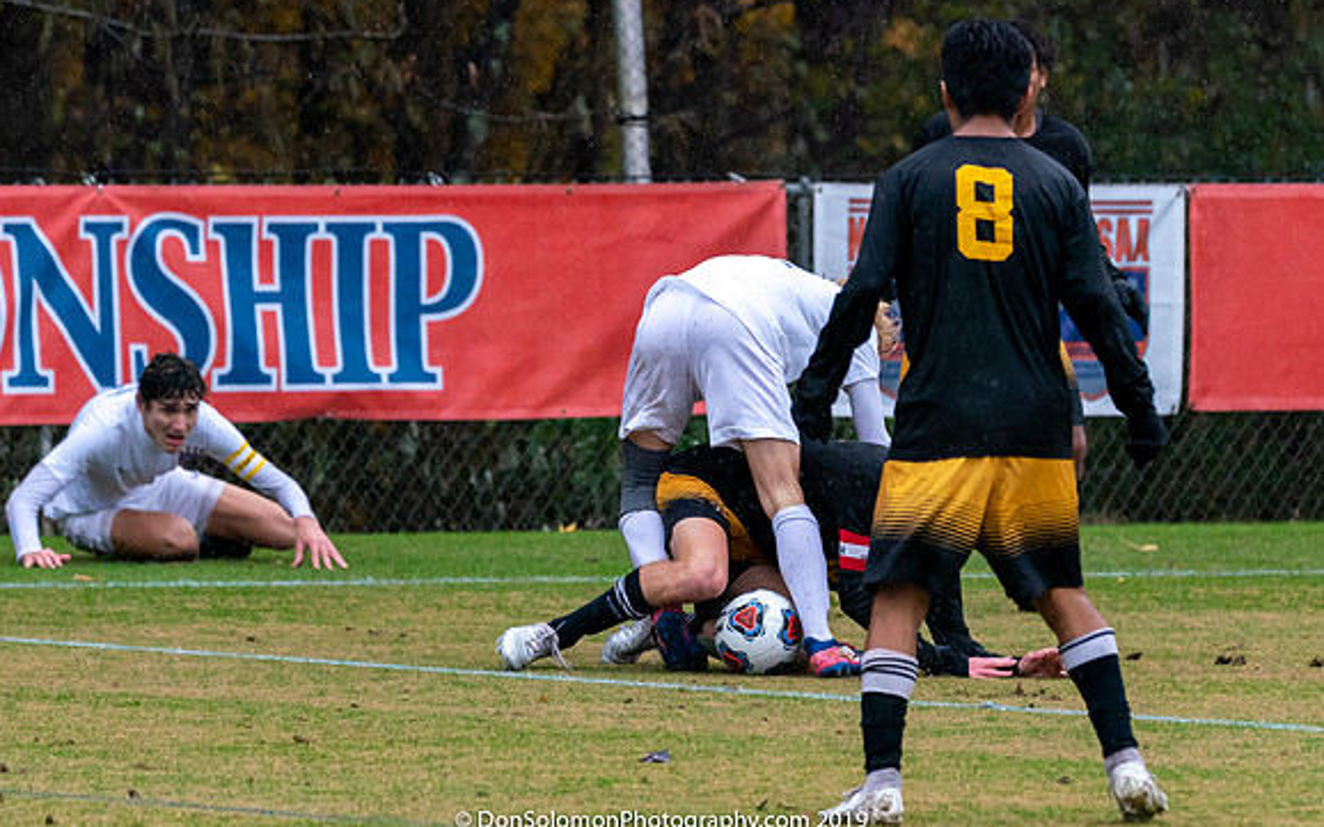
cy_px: 484
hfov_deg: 4.7
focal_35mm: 451
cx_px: 781
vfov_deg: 2.9
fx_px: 16270
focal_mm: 244
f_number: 5.6
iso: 3200
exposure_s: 1/1000
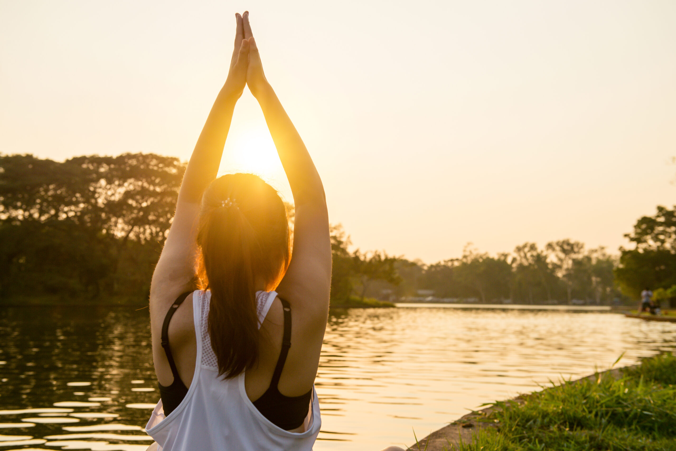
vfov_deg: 28.1
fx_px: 902
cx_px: 338
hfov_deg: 41.1
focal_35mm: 48
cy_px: 226
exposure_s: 1/2000
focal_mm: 48
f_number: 5.6
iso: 200
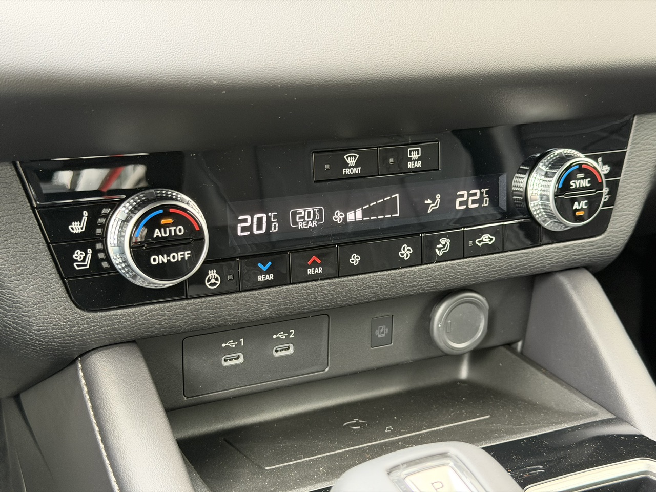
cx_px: 328
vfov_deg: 30.3
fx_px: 910
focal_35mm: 48
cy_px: 246
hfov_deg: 39.7
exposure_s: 1/55
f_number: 1.78
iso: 250
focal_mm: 6.76
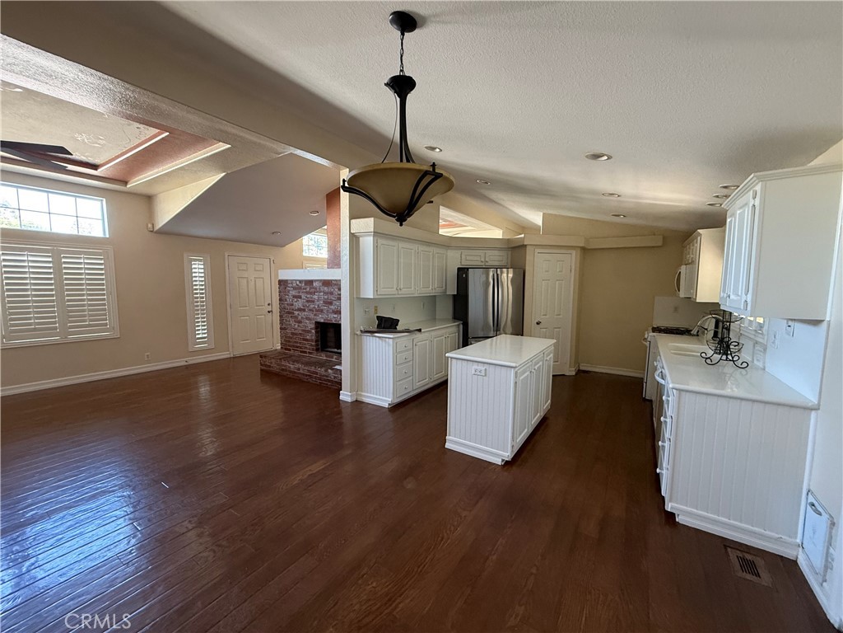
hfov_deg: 102.1
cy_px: 316
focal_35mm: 14
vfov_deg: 85.7
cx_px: 422
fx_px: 341
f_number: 2.2
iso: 400
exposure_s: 1/60
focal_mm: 2.22
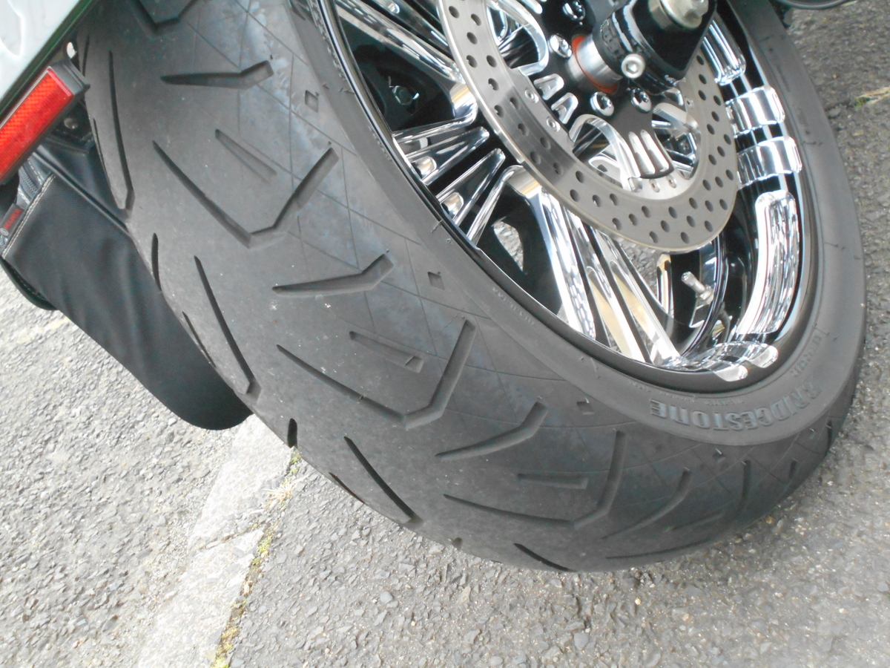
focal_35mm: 50
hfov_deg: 38.2
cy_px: 334
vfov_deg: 29.1
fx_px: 1286
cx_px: 445
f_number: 4.5
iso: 640
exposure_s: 1/250
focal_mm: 8.8
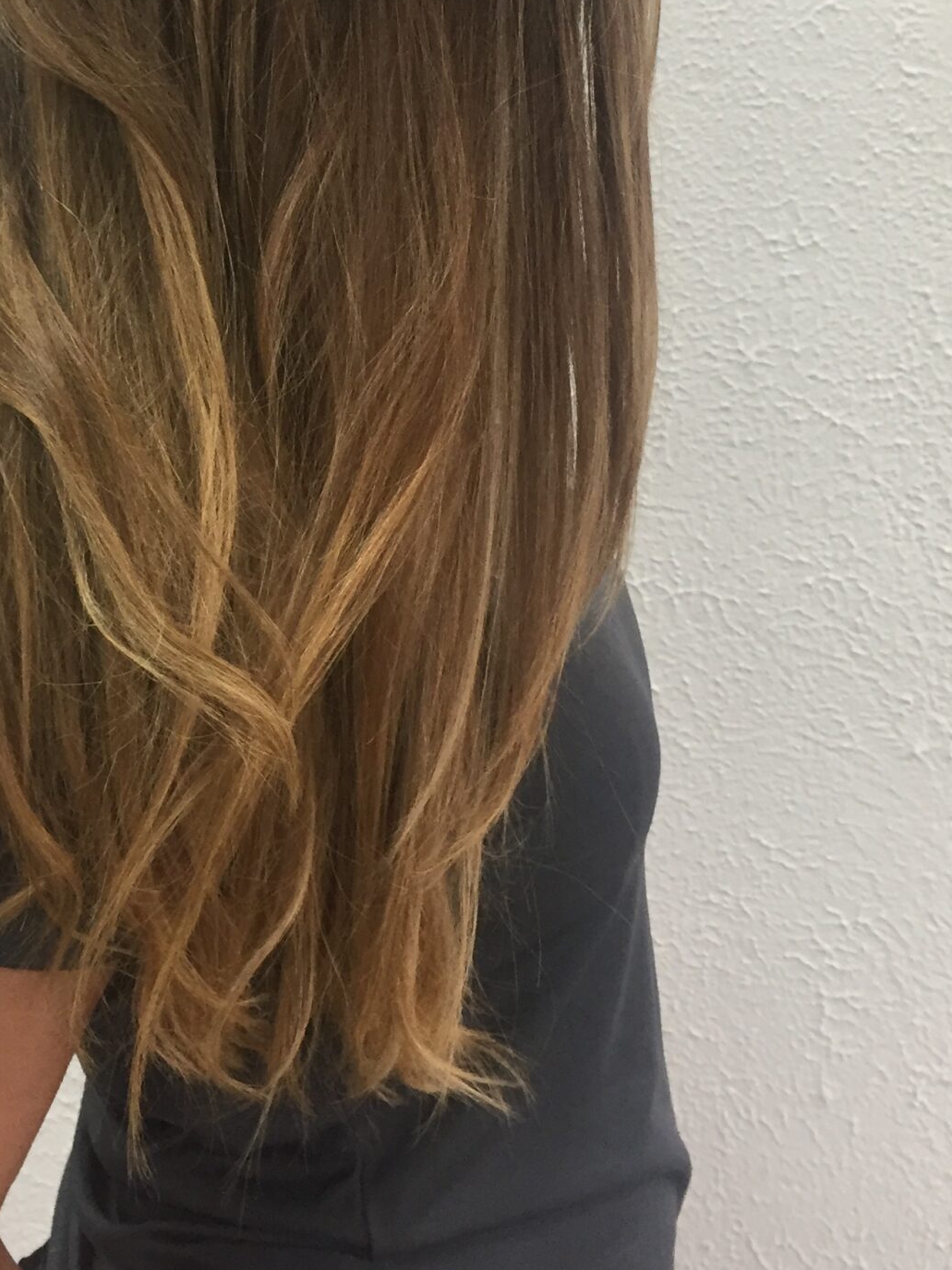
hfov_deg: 26.9
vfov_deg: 34.6
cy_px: 285
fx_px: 1980
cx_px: 308
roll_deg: +1.6
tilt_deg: -9.8
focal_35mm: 54
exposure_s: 1/30
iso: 50
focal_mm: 4.15
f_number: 2.2
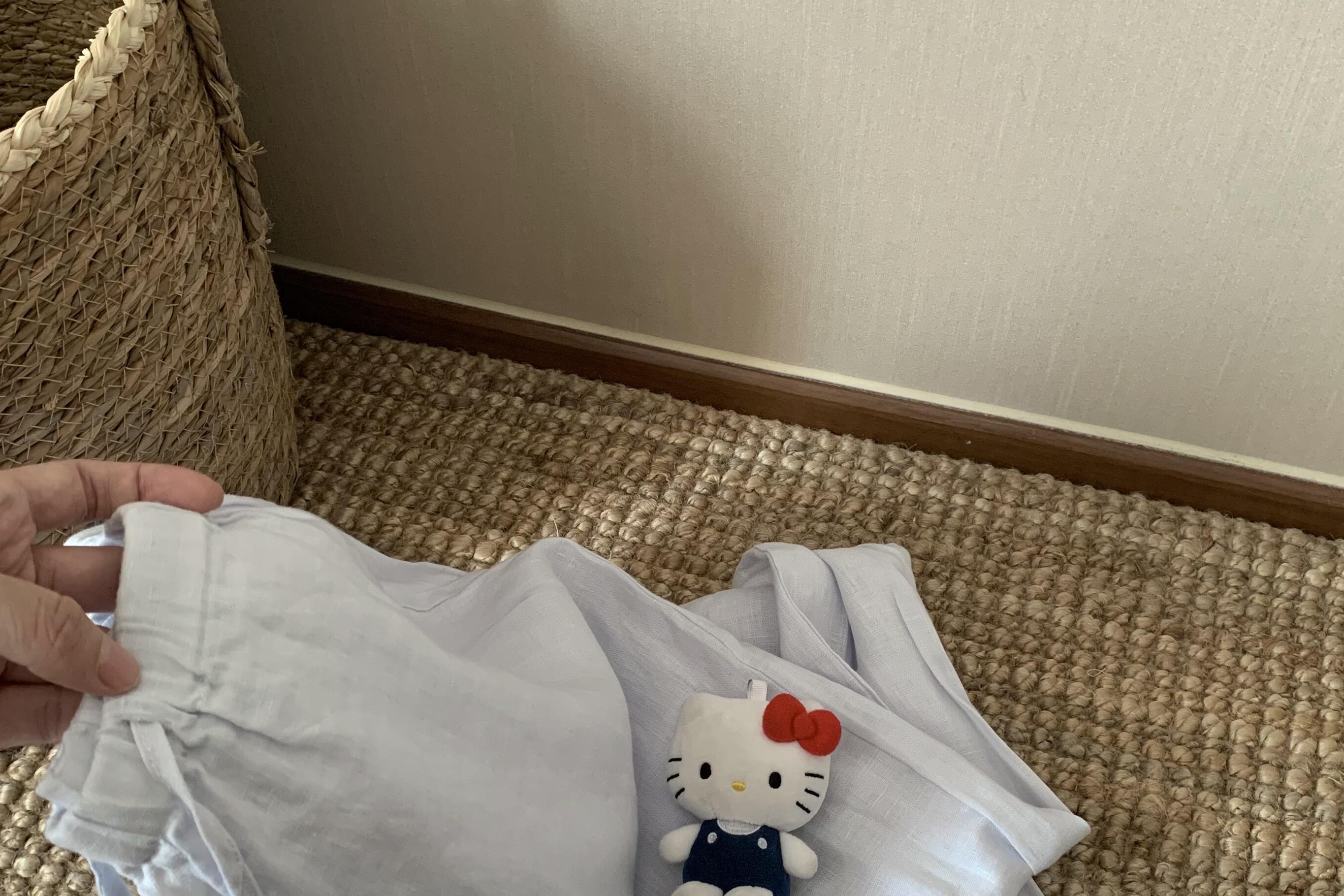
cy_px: 610
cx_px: 668
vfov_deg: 35.5
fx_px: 1381
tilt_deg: -52.6
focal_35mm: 37
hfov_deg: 51.9
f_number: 1.8
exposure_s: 1/60
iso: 200
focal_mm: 4.25
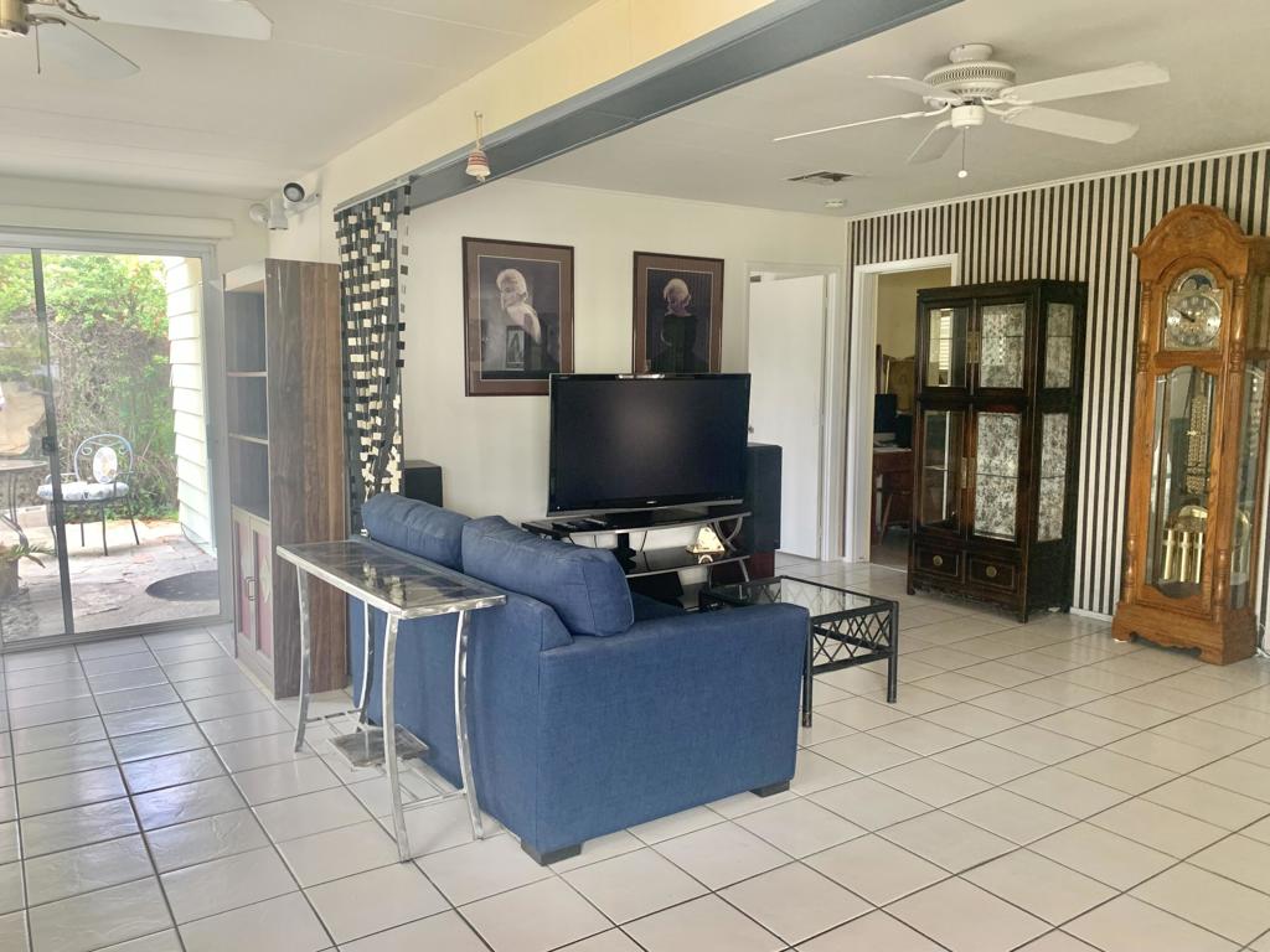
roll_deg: -0.1
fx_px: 954
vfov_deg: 53.1
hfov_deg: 67.3
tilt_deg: -8.1
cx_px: 635
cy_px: 476
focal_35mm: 26
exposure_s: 1/60
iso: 100
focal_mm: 4.25
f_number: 1.8
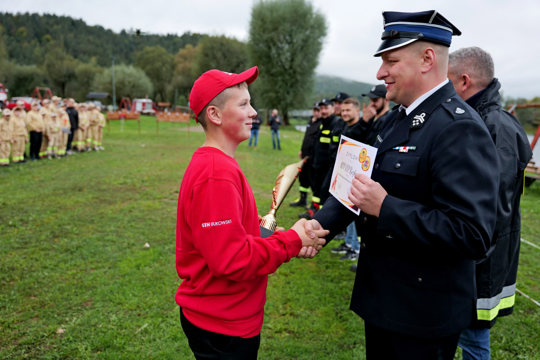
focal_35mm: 30
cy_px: 180
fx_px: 450
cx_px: 270
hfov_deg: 61.9
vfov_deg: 43.6
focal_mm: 30
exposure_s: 1/60
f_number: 2.8
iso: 160
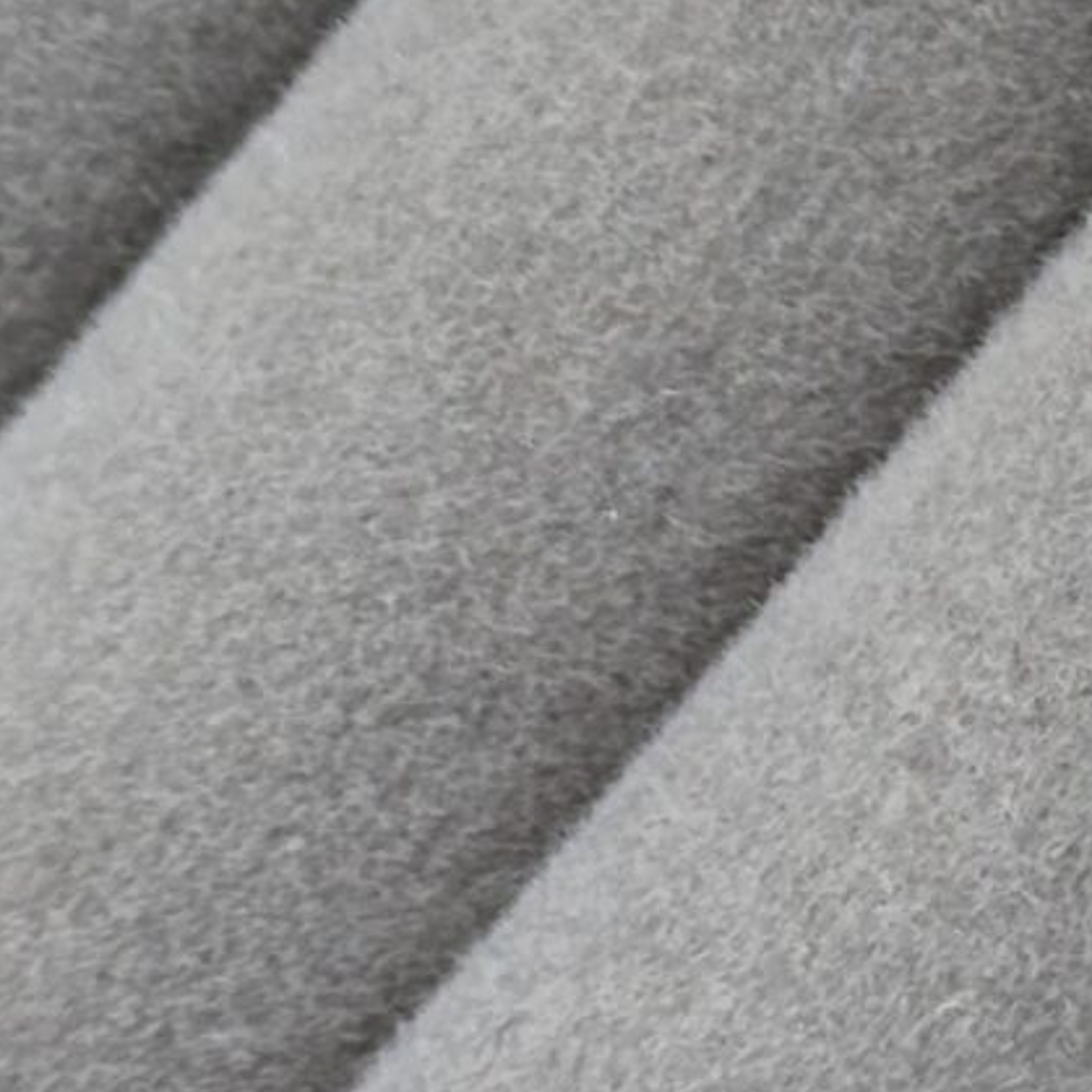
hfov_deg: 6.0
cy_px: -1110
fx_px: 10029
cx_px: 2411
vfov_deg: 6.1
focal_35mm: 281
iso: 32
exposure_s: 1/1667
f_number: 1.6
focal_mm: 5.96
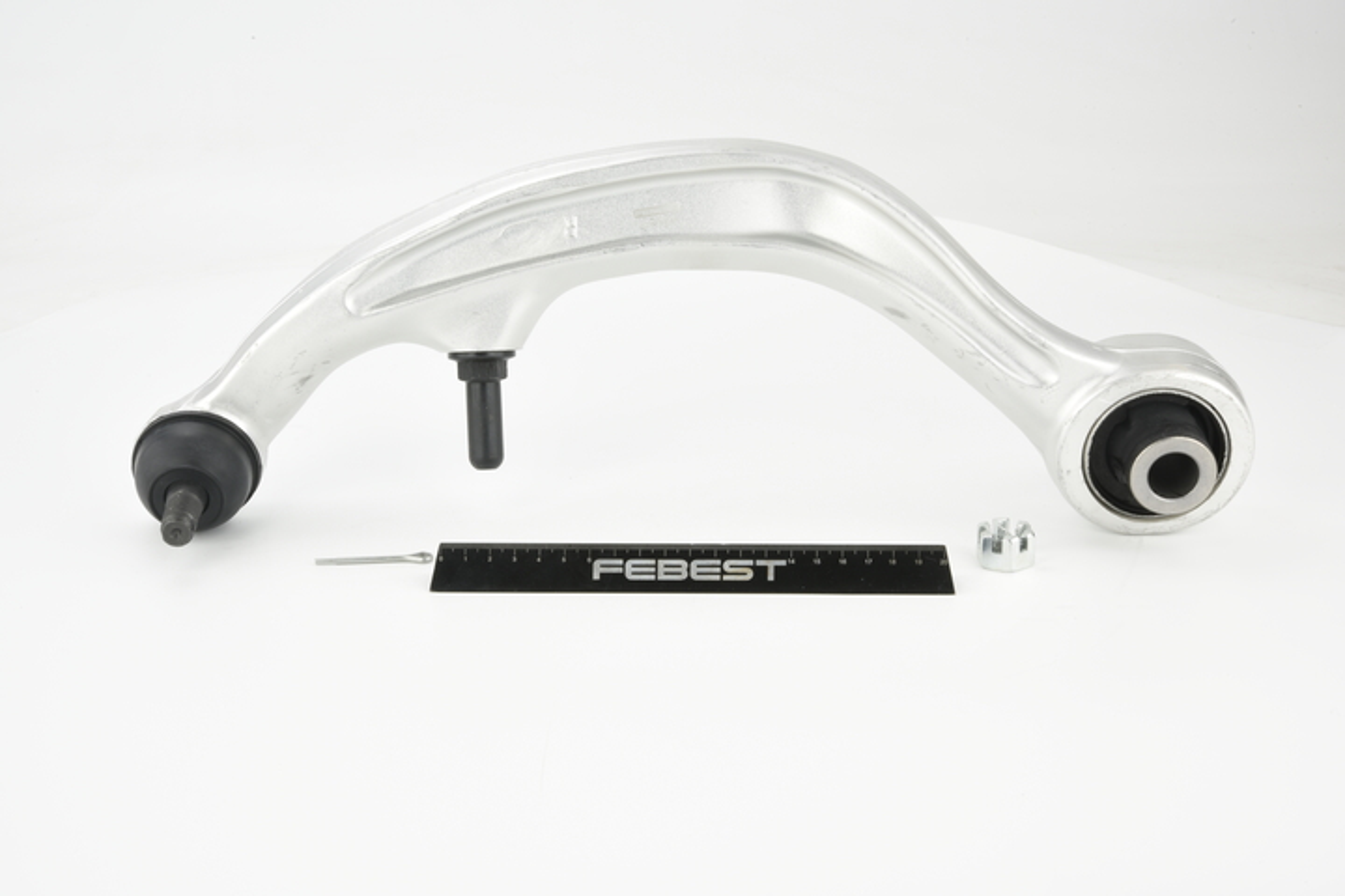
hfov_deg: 33.4
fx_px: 2241
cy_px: 448
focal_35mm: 60
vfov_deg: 22.6
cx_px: 672
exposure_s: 1/2.5
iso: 100
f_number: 32
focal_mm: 60
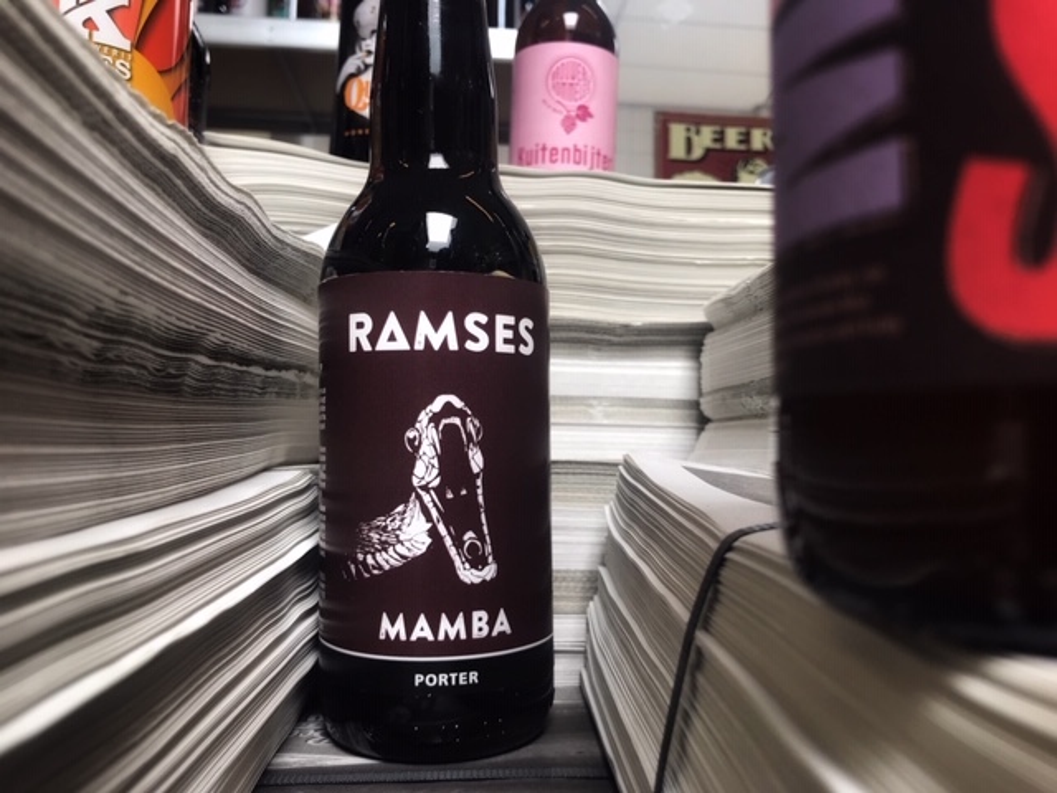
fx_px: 855
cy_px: 396
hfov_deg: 63.4
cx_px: 528
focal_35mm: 28
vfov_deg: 49.7
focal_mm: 3.99
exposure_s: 1/100
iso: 25
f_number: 1.8
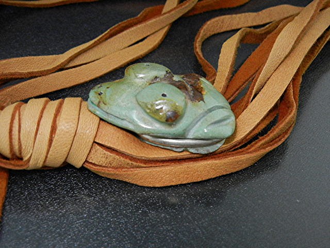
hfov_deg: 42.1
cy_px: 124
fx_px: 429
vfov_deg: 32.2
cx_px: 165
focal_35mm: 45
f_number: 7.6
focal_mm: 8.1
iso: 800
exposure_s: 1/30
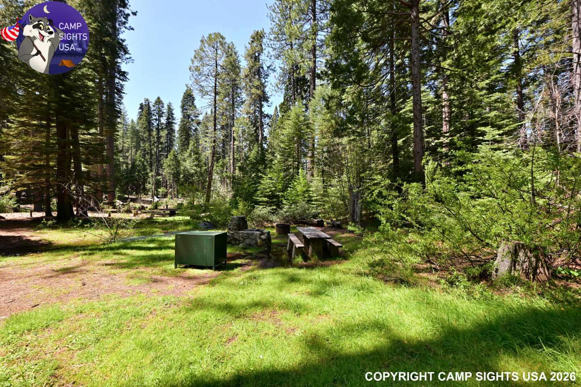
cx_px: 290
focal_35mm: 14
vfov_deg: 81.2
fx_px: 226
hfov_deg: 104.3
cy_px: 194
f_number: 8
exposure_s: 1/80
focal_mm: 14
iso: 100
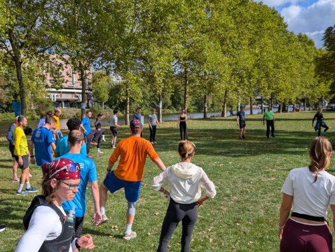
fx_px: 339
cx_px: 132
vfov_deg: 40.6
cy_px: 151
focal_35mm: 35
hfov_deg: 52.2
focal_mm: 6.9
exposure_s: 1/1418
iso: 18
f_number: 1.68
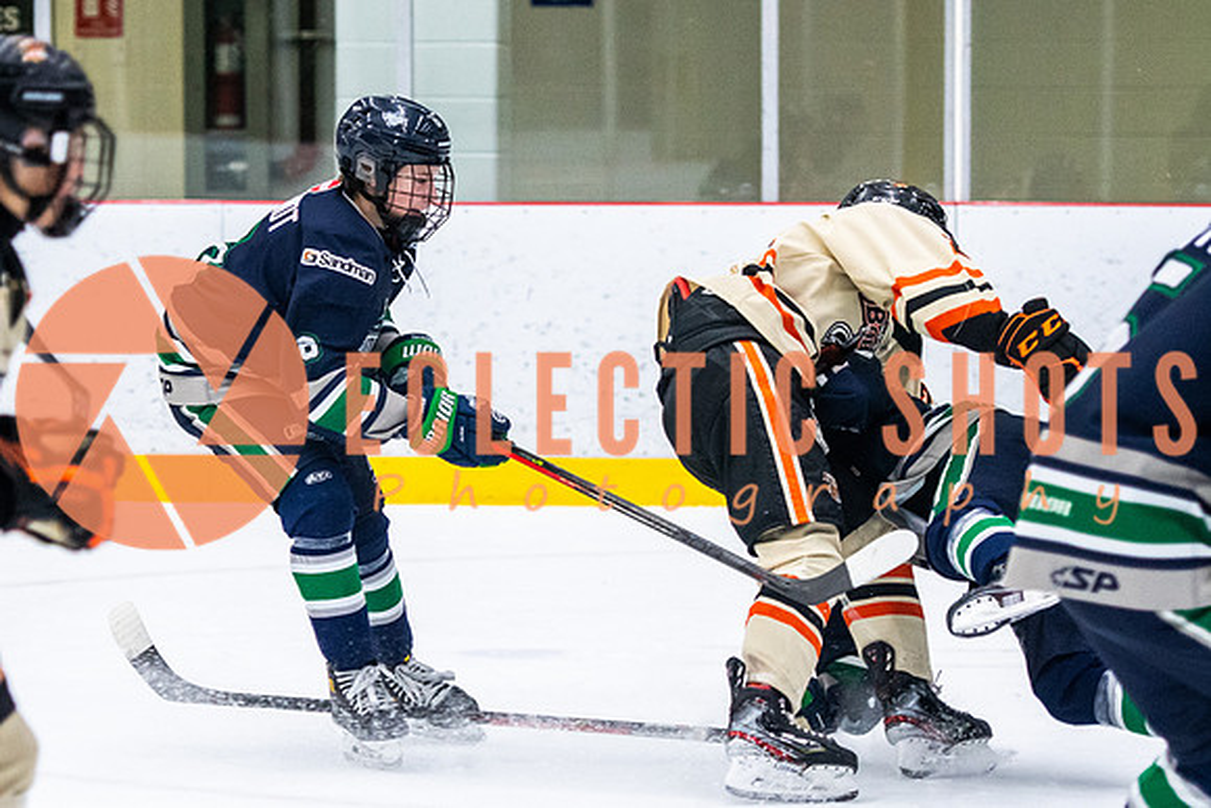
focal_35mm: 228
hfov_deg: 9.0
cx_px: 292
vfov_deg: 6.0
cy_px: 383
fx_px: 7679
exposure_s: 1/640
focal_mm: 100
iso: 1800
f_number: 2.8
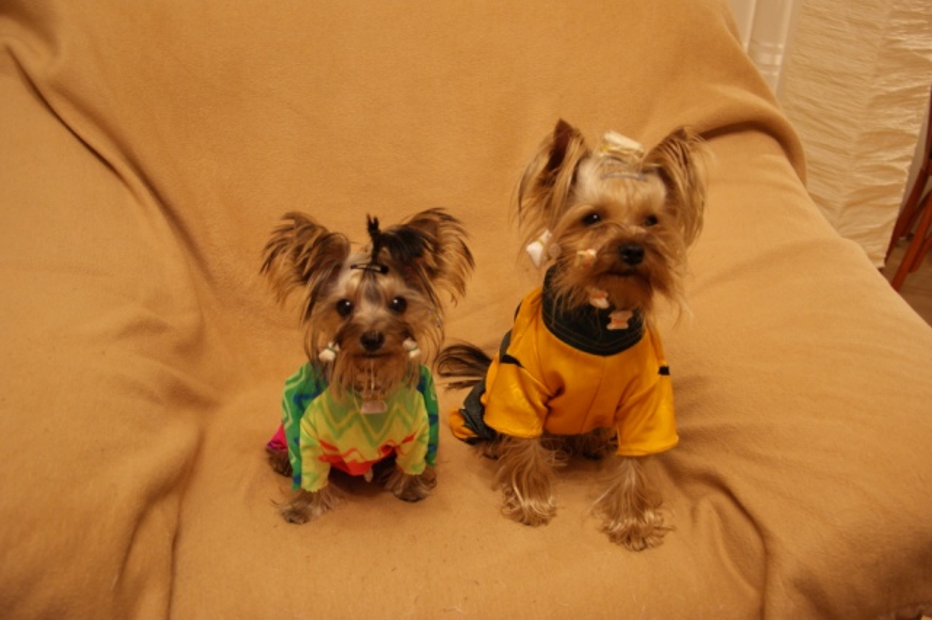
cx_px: 466
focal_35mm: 36
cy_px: 310
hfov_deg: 53.2
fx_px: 931
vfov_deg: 36.8
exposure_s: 1/15
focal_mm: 24
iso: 400
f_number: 4
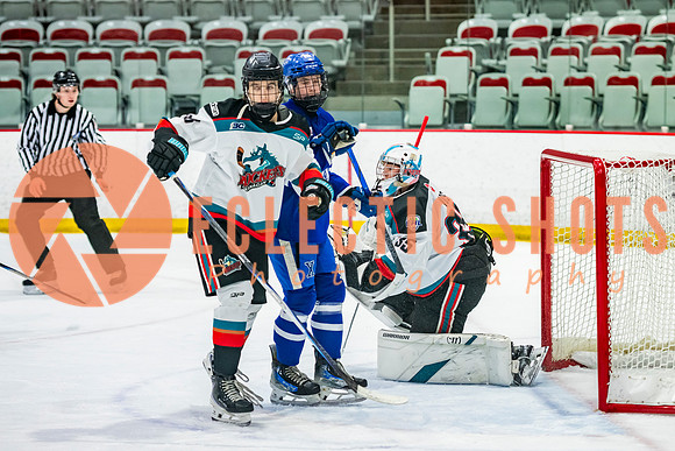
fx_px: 2930
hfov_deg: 13.1
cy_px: 237
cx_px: 394
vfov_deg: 8.8
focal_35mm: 156
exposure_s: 1/1000
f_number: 3.2
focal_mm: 116
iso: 1600
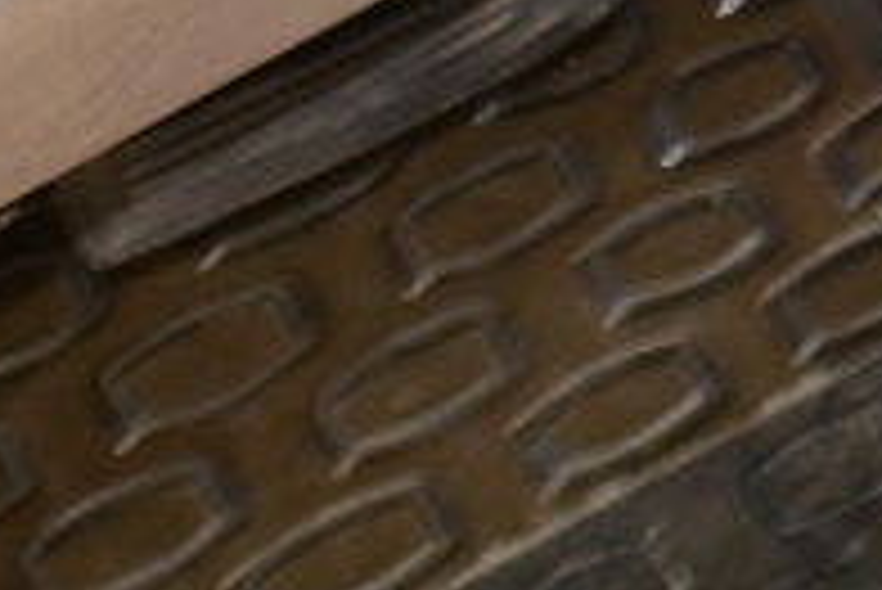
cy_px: -937
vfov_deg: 6.3
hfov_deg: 8.3
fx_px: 5051
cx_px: 2702
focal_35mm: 206
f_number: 3.5
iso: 220
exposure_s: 1/125
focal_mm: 18
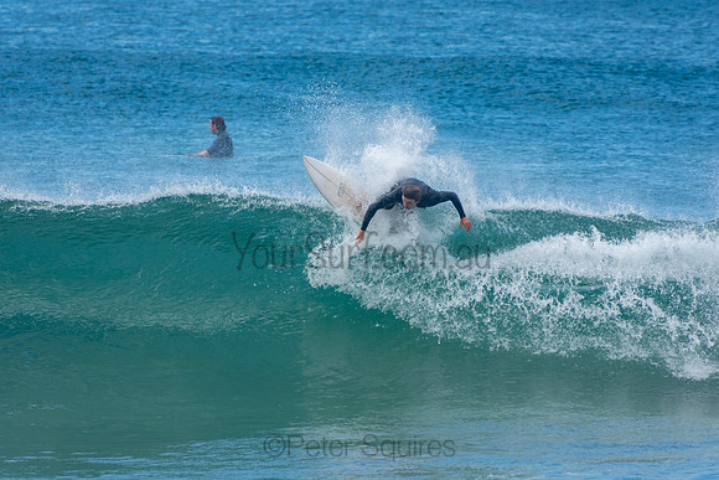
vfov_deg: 2.3
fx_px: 11986
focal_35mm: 600
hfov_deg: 3.4
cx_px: 360
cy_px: 240
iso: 320
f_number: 5.6
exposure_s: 1/1250
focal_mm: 400
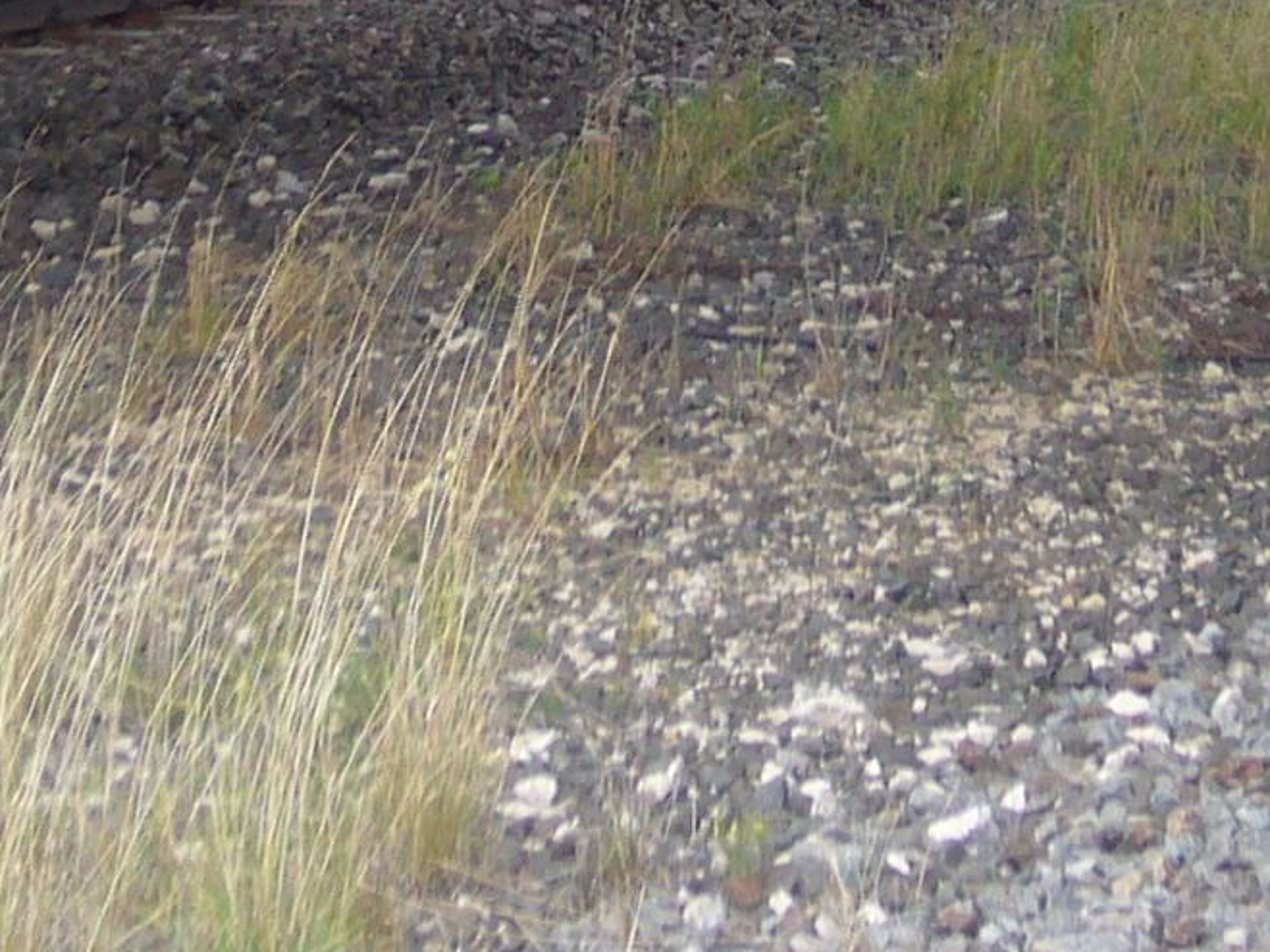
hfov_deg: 8.5
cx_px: 638
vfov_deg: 6.3
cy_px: -636
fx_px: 8547
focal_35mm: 233
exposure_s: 1/160
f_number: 3.6
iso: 80
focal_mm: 9.9
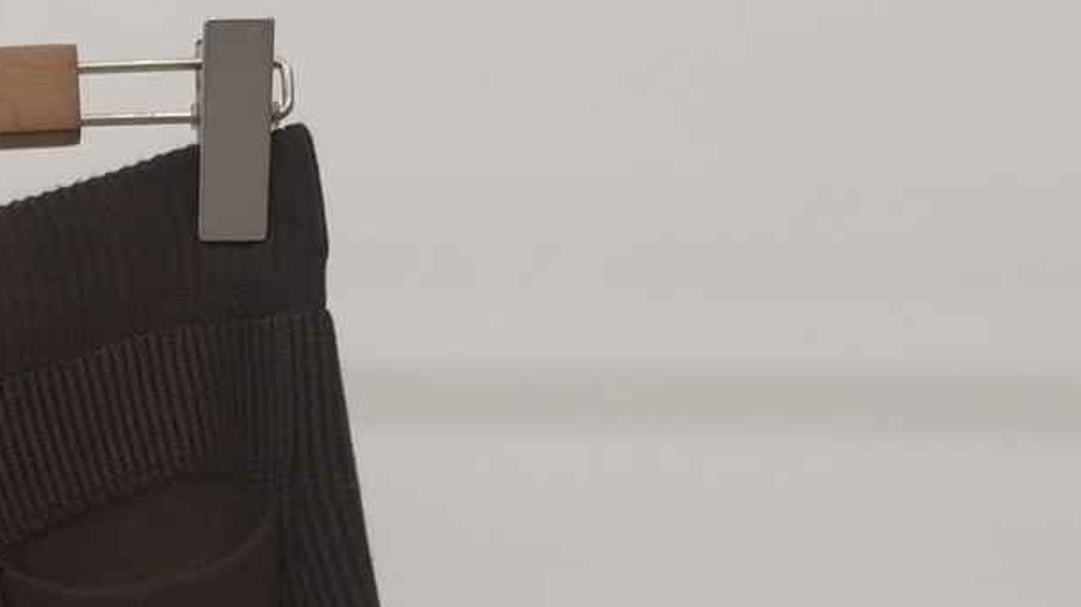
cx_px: -244
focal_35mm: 125
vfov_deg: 8.9
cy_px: 1383
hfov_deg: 16.4
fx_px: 3582
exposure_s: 1/60
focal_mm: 4.75
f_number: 1.8
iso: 326
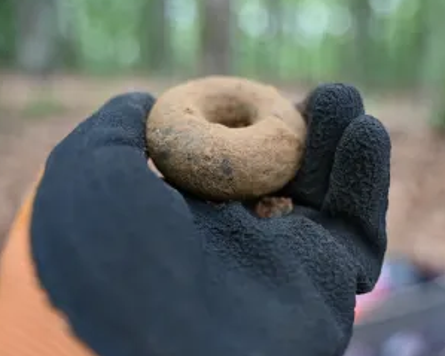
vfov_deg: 41.1
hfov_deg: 49.6
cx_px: 290
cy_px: 159
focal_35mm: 36
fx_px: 474
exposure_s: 1/125
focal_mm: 28
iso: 1000
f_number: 2.8
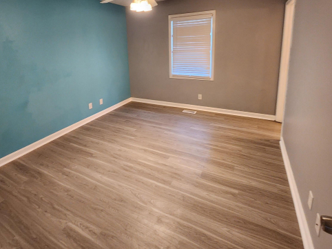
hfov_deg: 87.4
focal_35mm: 18
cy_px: 82
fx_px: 173
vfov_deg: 69.4
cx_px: 146
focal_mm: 2.2
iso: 320
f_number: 2.2
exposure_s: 1/30
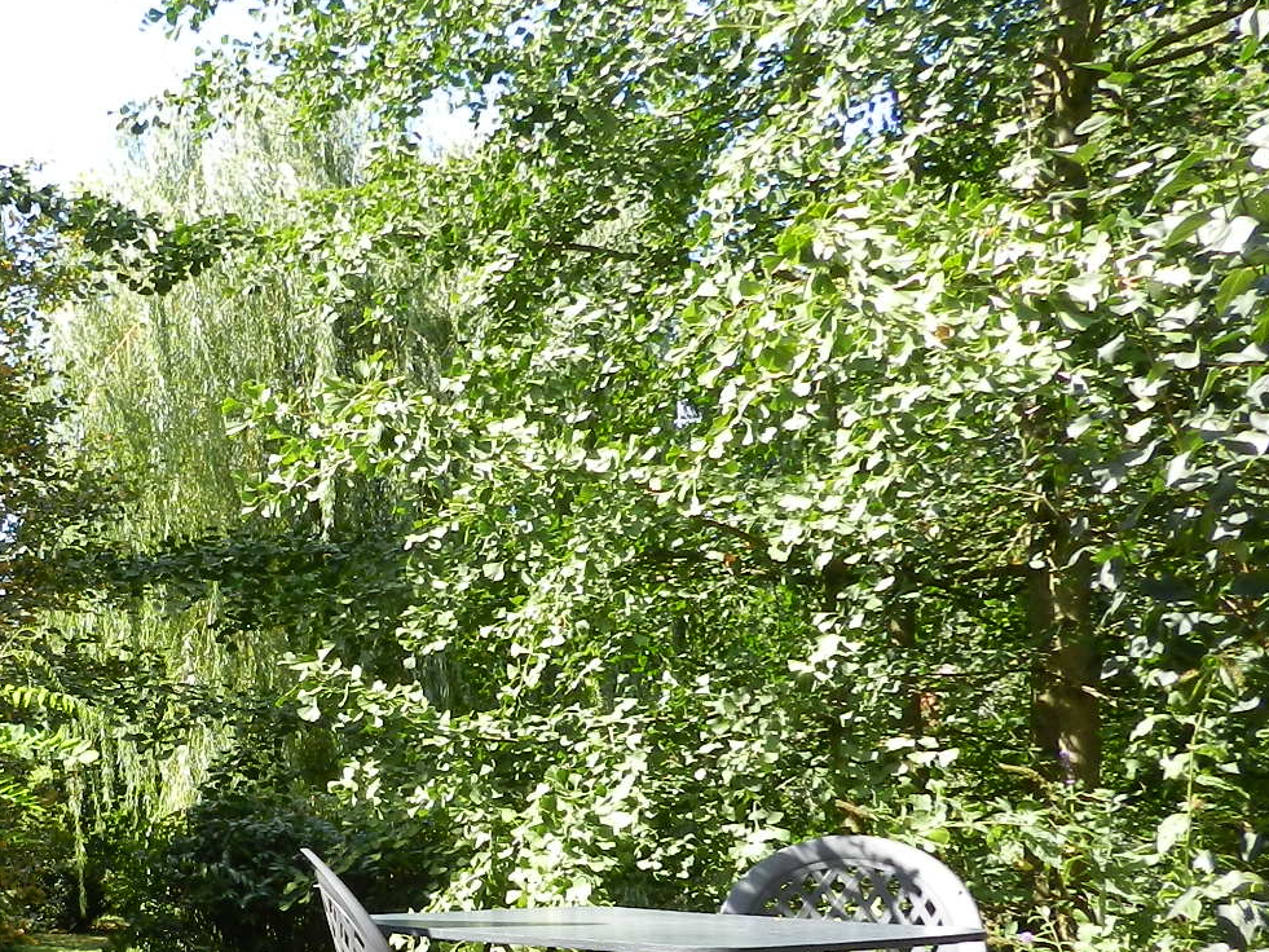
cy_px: 697
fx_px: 1760
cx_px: 159
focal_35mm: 48
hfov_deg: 37.4
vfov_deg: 29.9
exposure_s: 1/320
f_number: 3.4
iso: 160
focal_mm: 4
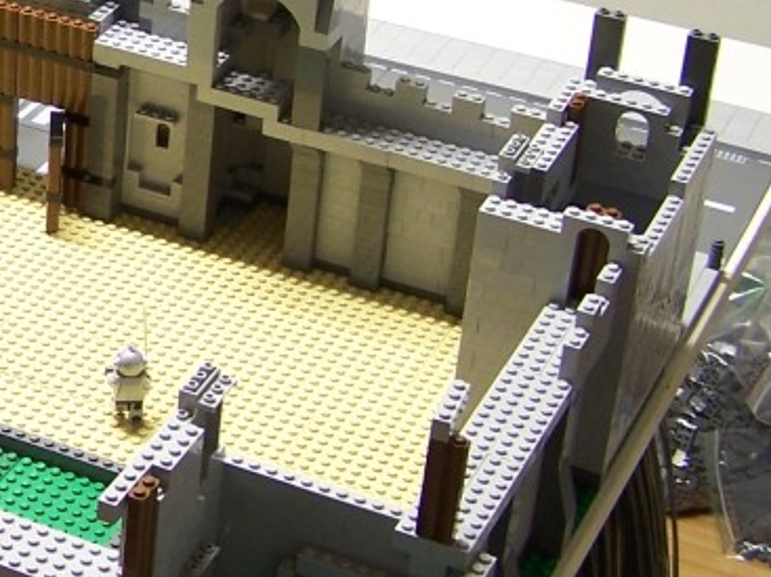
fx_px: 2360
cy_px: 134
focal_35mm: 106
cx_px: -139
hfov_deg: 17.7
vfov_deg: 13.9
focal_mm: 6.3
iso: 80
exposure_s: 1/4
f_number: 2.8
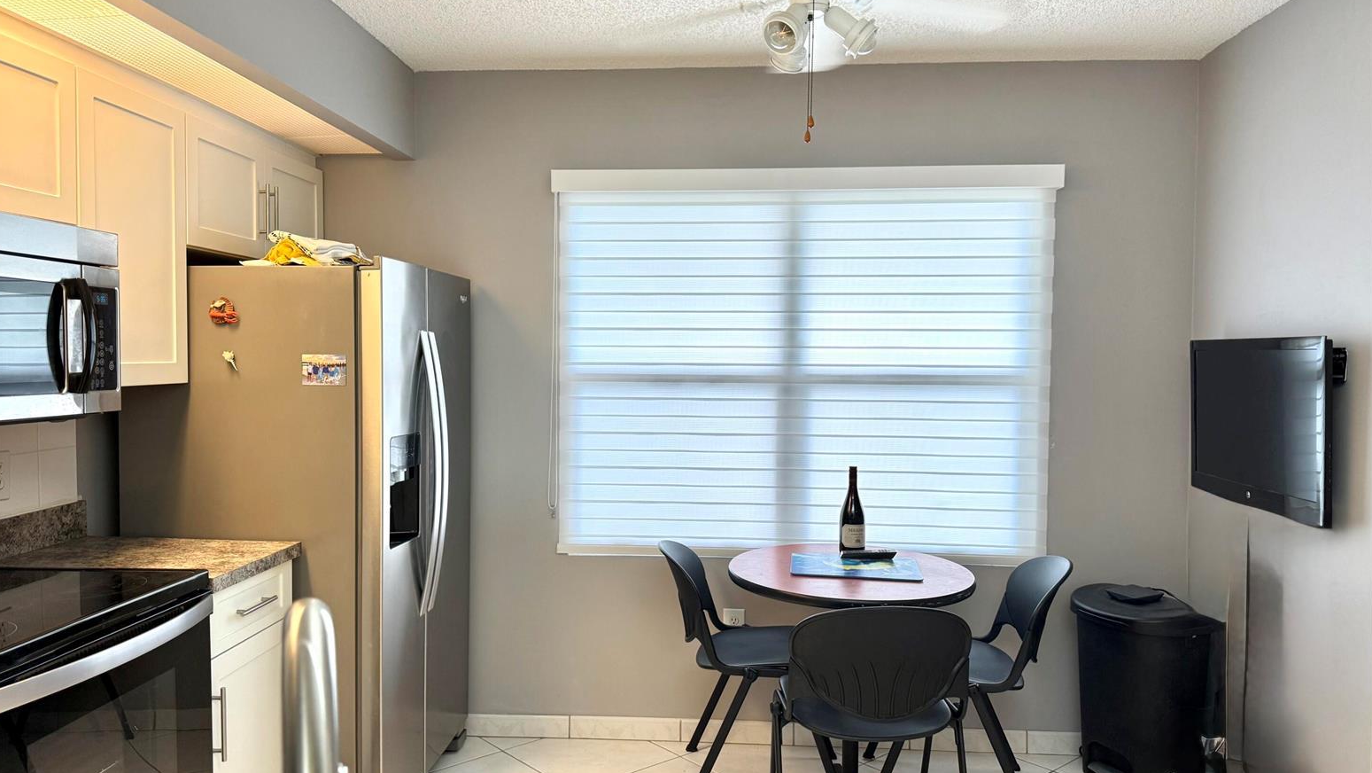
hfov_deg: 69.8
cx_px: 668
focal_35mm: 27
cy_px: 393
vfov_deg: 42.9
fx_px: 982
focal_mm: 6.76
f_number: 1.78
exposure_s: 1/60
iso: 160
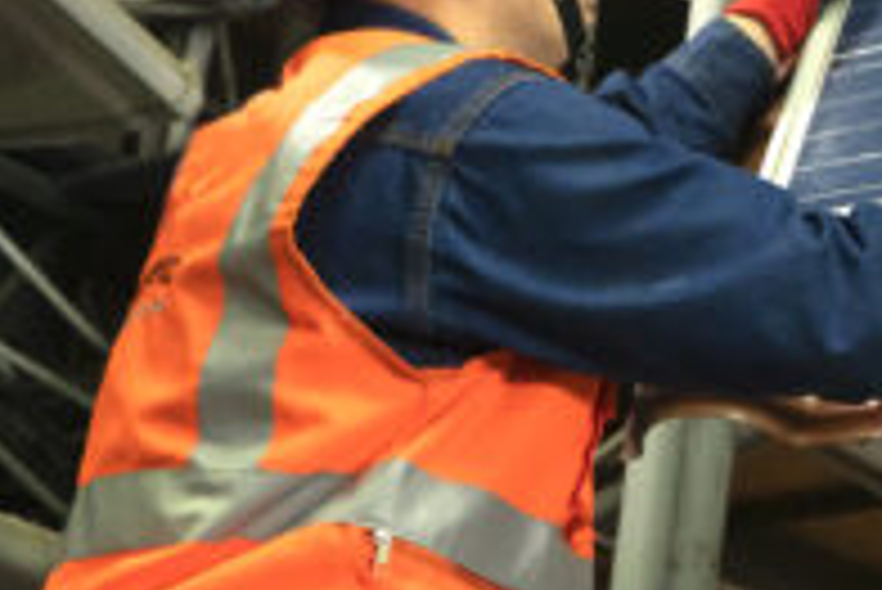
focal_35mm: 162
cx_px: 1760
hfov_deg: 11.4
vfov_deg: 8.5
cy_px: 227
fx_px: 3972
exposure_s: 1/125
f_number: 5.6
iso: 3200
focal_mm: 31
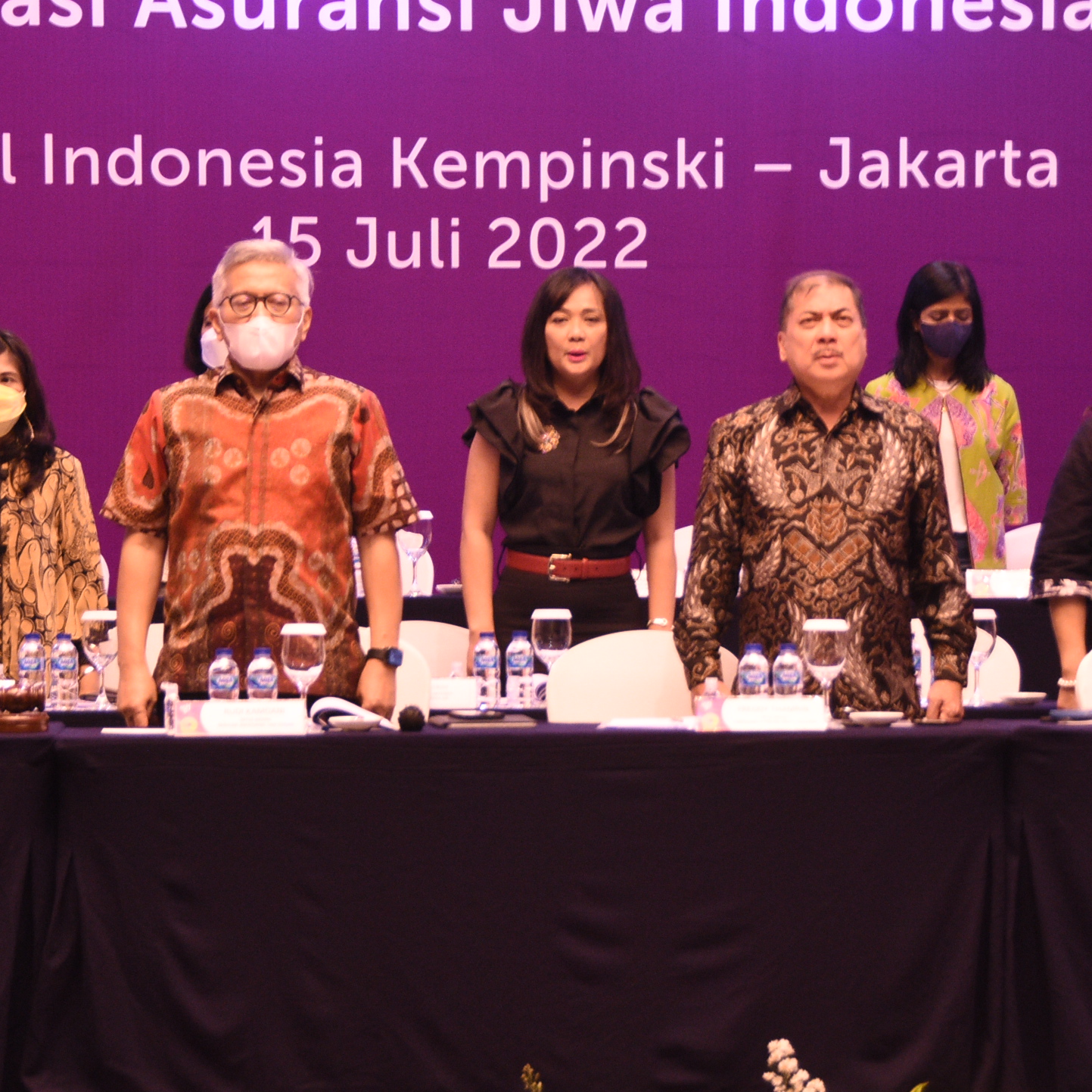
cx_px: 569
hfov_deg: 10.7
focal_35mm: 164
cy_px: 527
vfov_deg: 10.7
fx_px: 5853
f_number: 4.8
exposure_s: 1/25
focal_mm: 62
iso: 1250
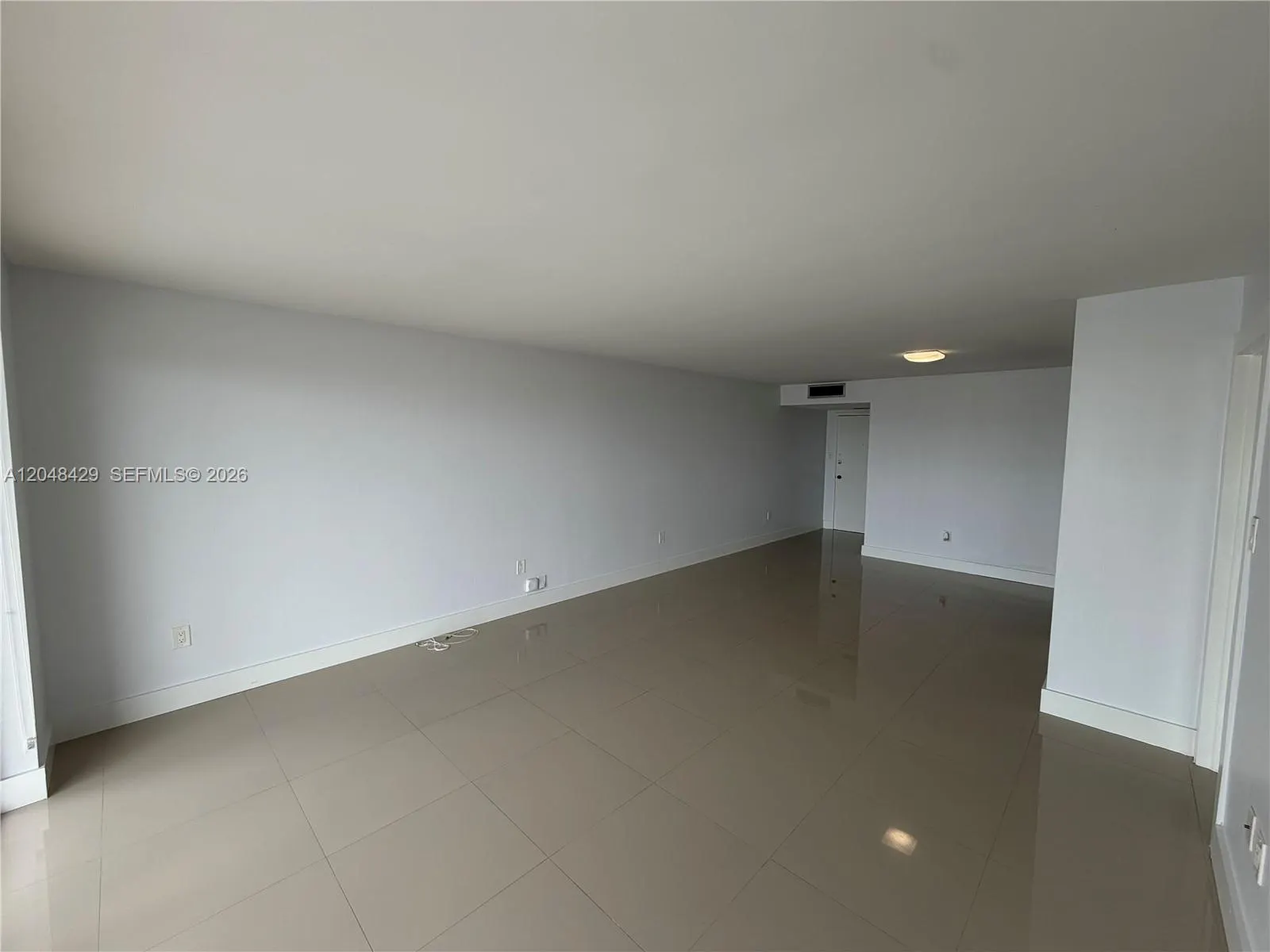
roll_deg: +0.0
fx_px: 514
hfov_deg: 102.1
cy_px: 476
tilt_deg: -5.2
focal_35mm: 14
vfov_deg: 85.7
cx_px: 635
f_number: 2.2
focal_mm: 2.22
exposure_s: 1/120
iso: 32
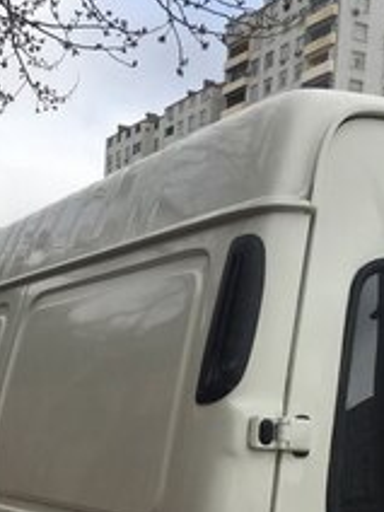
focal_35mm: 68
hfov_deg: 21.2
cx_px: 53
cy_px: 565
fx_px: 1006
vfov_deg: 26.3
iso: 32
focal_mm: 4.15
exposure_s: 1/1883
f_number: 2.2
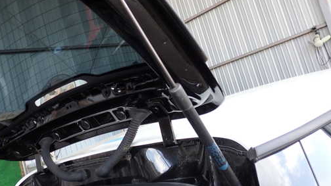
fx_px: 342
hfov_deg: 51.6
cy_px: 72
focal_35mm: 39
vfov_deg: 30.3
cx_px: 160
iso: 100
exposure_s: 1/80
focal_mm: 5.4
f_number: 2.3
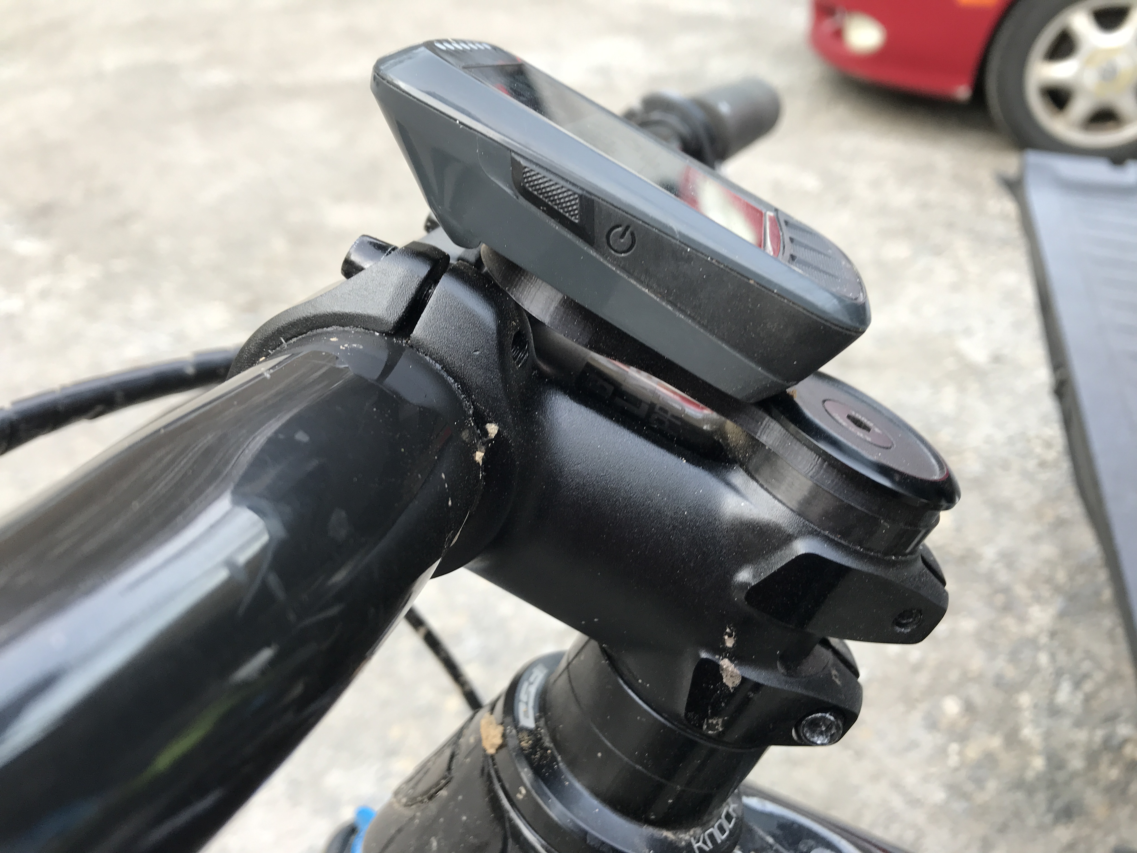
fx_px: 920
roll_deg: +2.6
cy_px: 426
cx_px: 568
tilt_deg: -33.3
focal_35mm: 28
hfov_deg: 63.4
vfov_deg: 49.7
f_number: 1.8
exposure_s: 1/60
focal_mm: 3.99
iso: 25
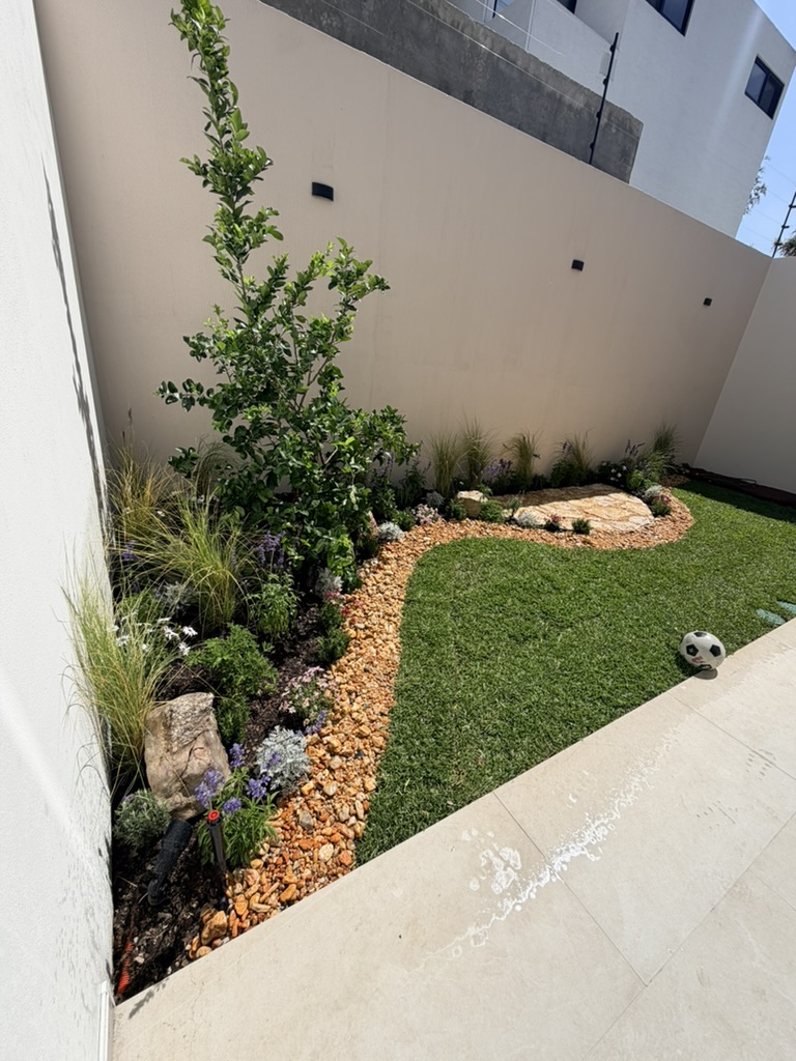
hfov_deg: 85.7
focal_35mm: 14
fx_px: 429
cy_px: 530
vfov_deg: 102.1
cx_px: 398
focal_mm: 2.22
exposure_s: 1/1068
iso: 20
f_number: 2.2
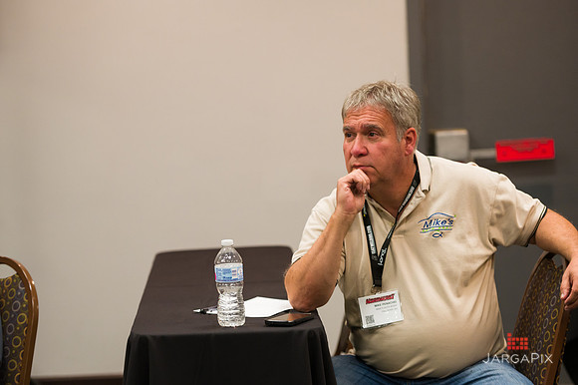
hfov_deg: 18.3
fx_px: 1797
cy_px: 192
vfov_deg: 12.2
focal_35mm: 112
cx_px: 289
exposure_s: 1/125
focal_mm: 112
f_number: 3.2
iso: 2500
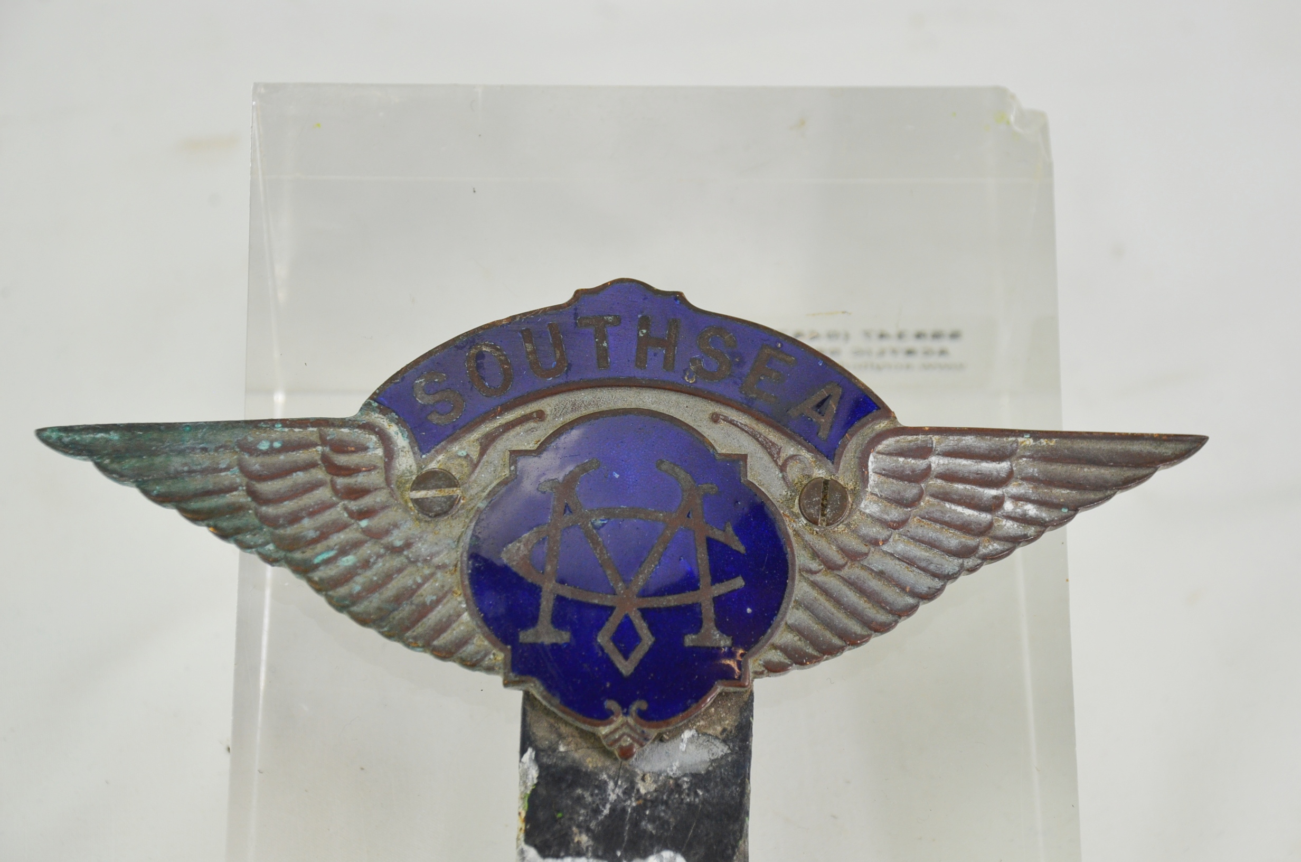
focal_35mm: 105
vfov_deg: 13.0
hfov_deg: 19.5
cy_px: 431
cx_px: 650
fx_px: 3787
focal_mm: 70
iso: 720
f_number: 5.3
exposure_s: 1/250
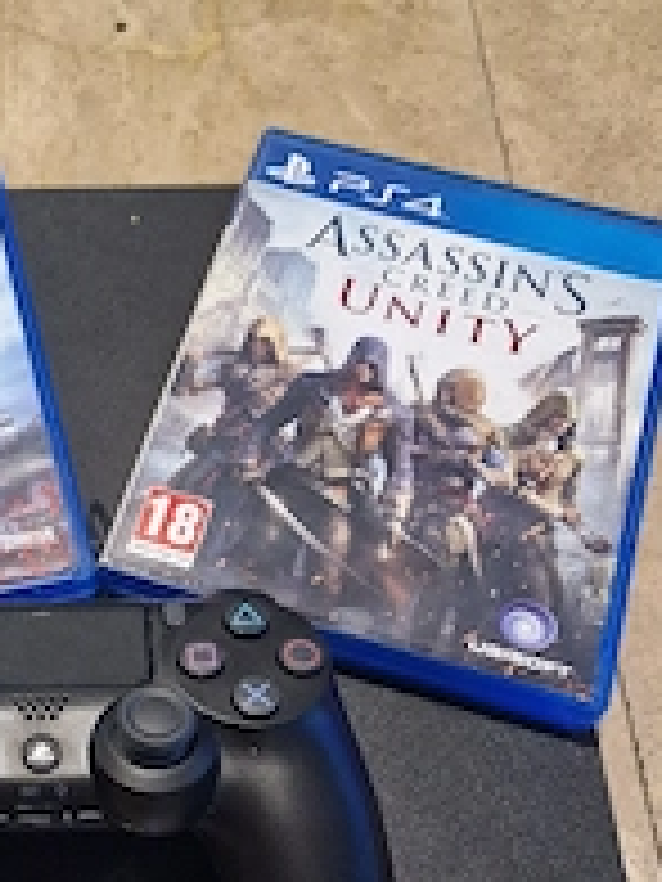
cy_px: 675
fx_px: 1198
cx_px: 86
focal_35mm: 47
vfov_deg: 39.2
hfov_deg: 29.8
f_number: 1.8
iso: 1000
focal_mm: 6.4
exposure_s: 1/120
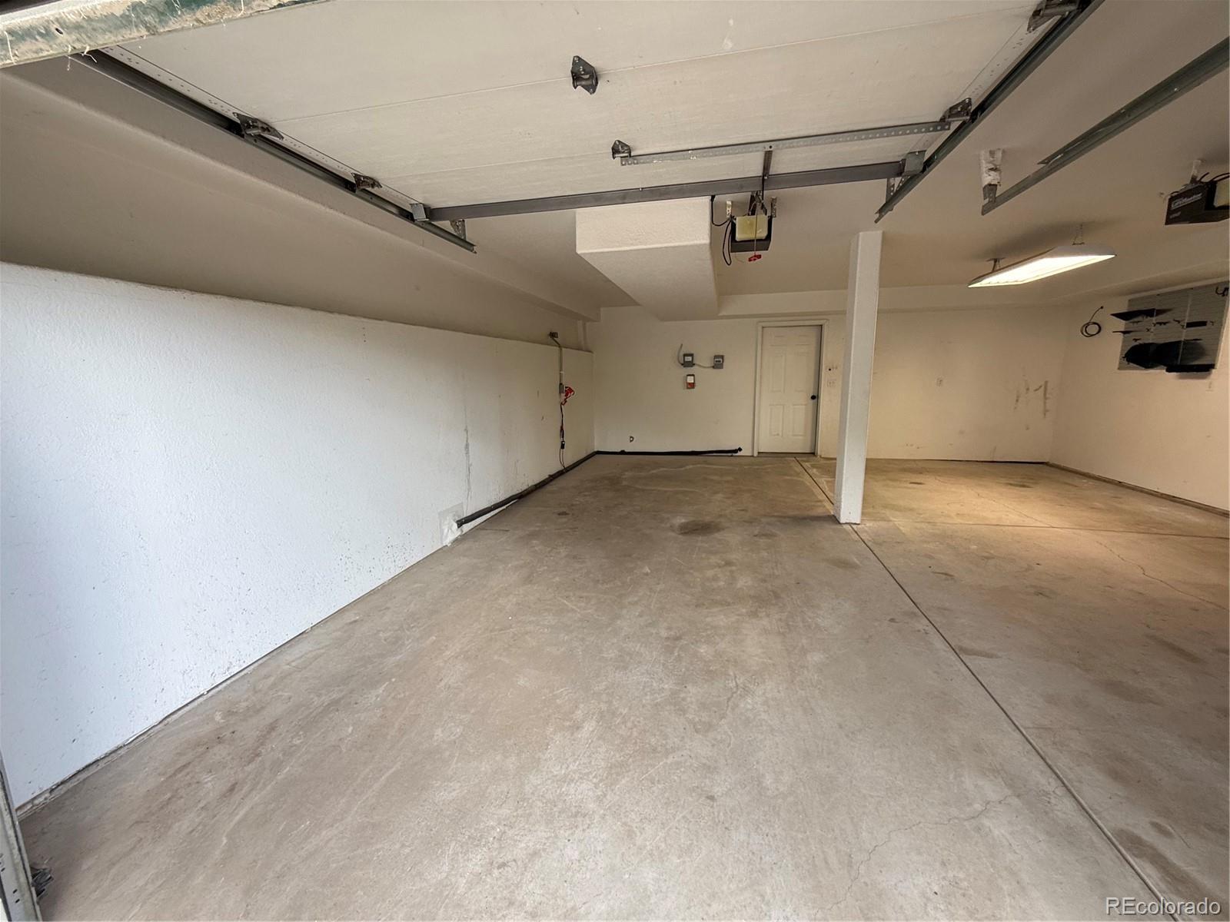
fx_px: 497
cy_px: 461
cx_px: 615
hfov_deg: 102.1
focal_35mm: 14
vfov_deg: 85.7
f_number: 2.2
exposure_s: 1/99
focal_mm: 2.22
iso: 100
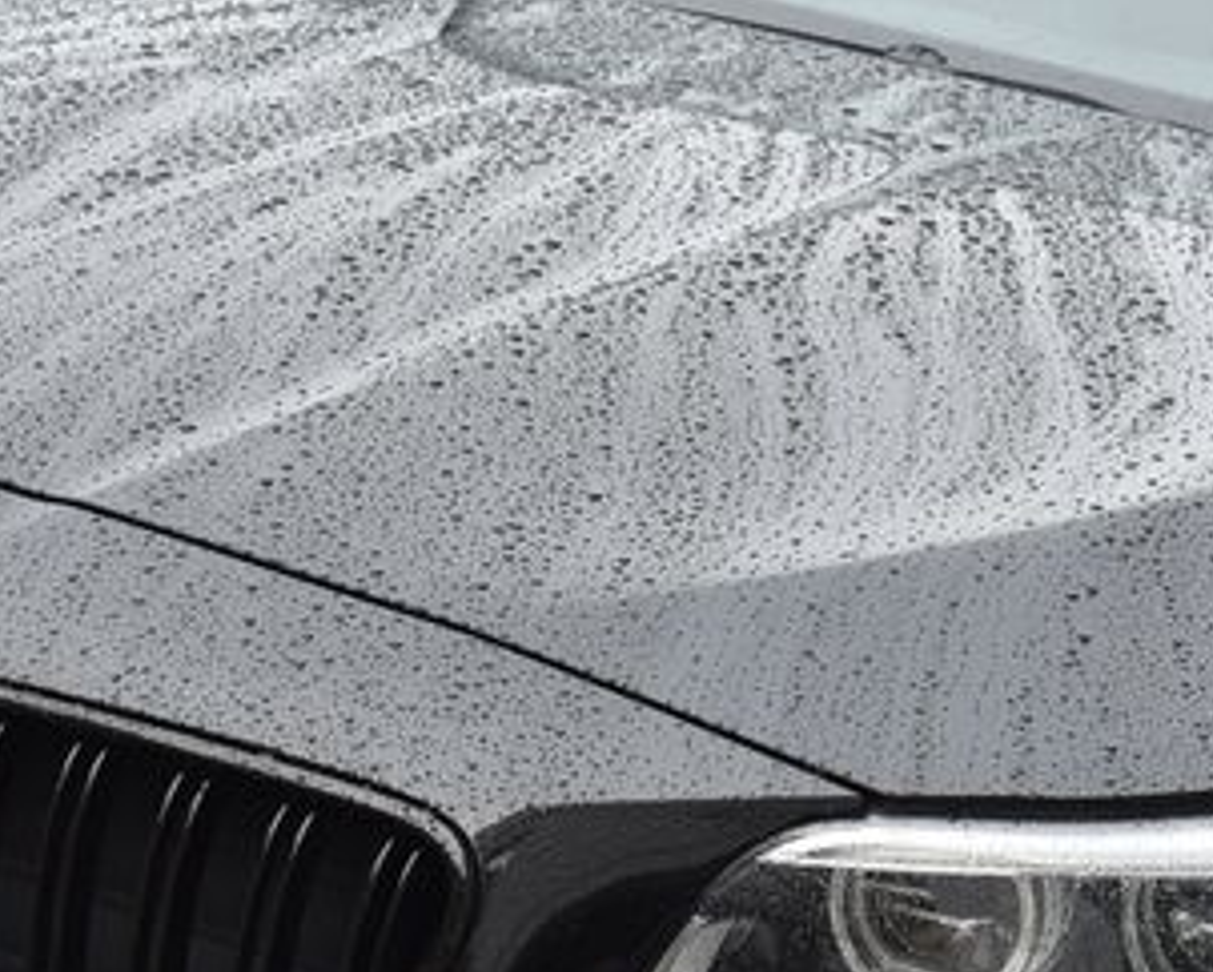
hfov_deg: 15.9
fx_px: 4347
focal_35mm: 121
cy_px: 787
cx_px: 723
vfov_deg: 12.7
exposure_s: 1/125
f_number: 5.6
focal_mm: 38
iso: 500
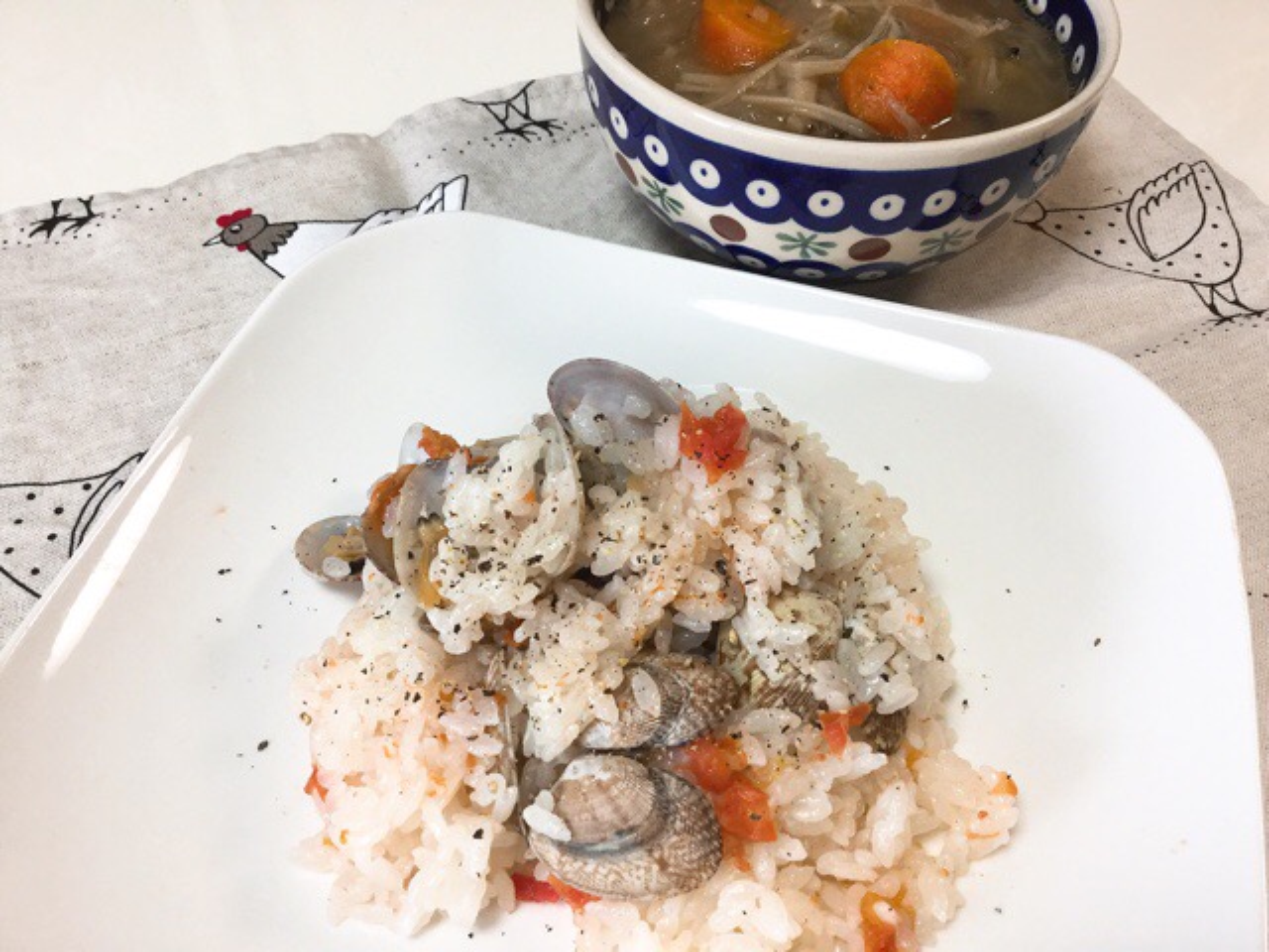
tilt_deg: -51.6
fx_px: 1136
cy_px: 476
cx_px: 634
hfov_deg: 58.4
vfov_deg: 45.4
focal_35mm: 31
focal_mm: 3.3
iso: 50
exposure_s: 1/30
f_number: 2.4
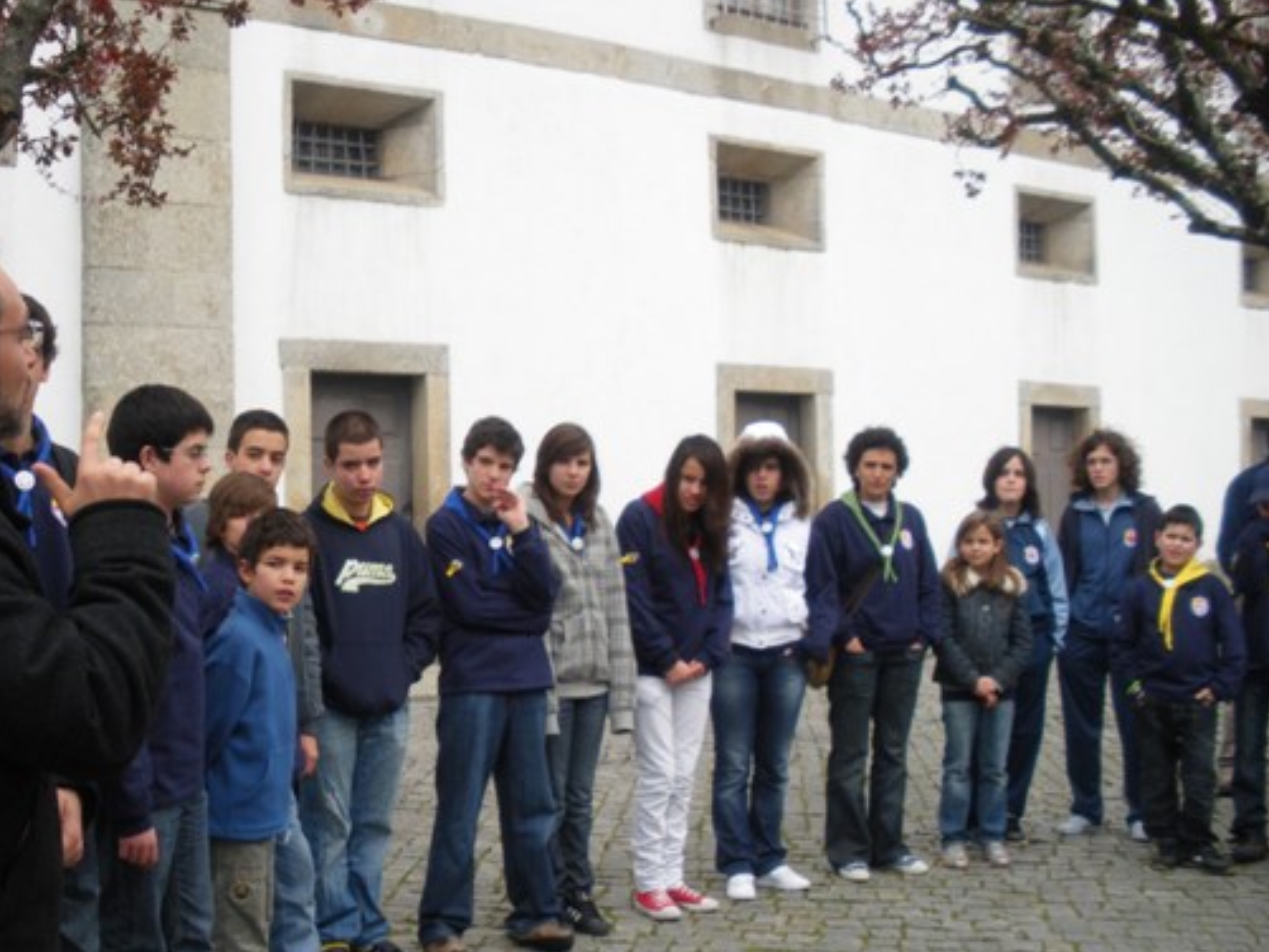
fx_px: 1687
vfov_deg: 31.4
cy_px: 598
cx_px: 464
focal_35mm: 46
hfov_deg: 40.9
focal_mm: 6.3
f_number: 3.5
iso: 64
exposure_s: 1/125
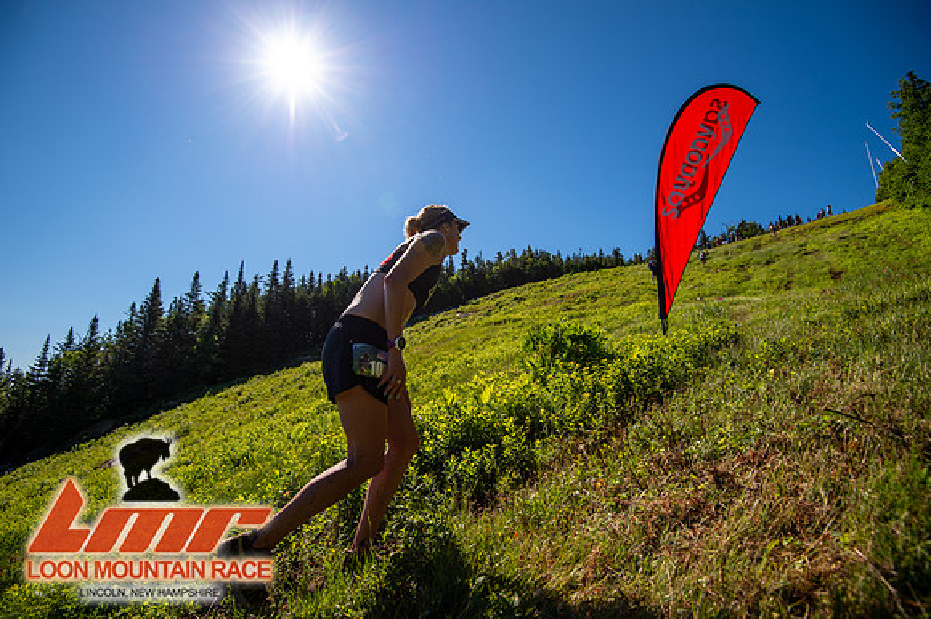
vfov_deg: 73.7
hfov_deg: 96.8
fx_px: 414
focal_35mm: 16
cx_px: 466
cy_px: 310
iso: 100
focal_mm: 16
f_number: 5
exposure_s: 1/1000
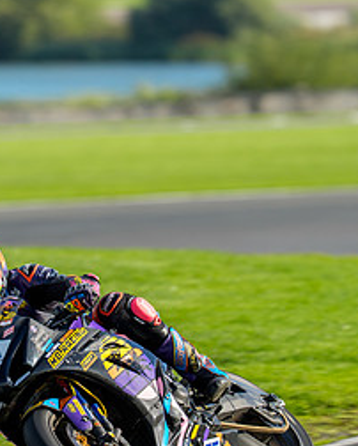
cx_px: 129
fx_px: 12289
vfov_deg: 2.1
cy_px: 265
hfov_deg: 1.7
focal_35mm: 929
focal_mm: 400
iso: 125
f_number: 5.6
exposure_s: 1/400
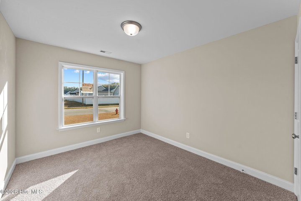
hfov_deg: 104.2
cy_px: 100
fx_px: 117
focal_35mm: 14
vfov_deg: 81.3
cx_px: 150
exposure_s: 1/10
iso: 100
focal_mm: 14
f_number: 9
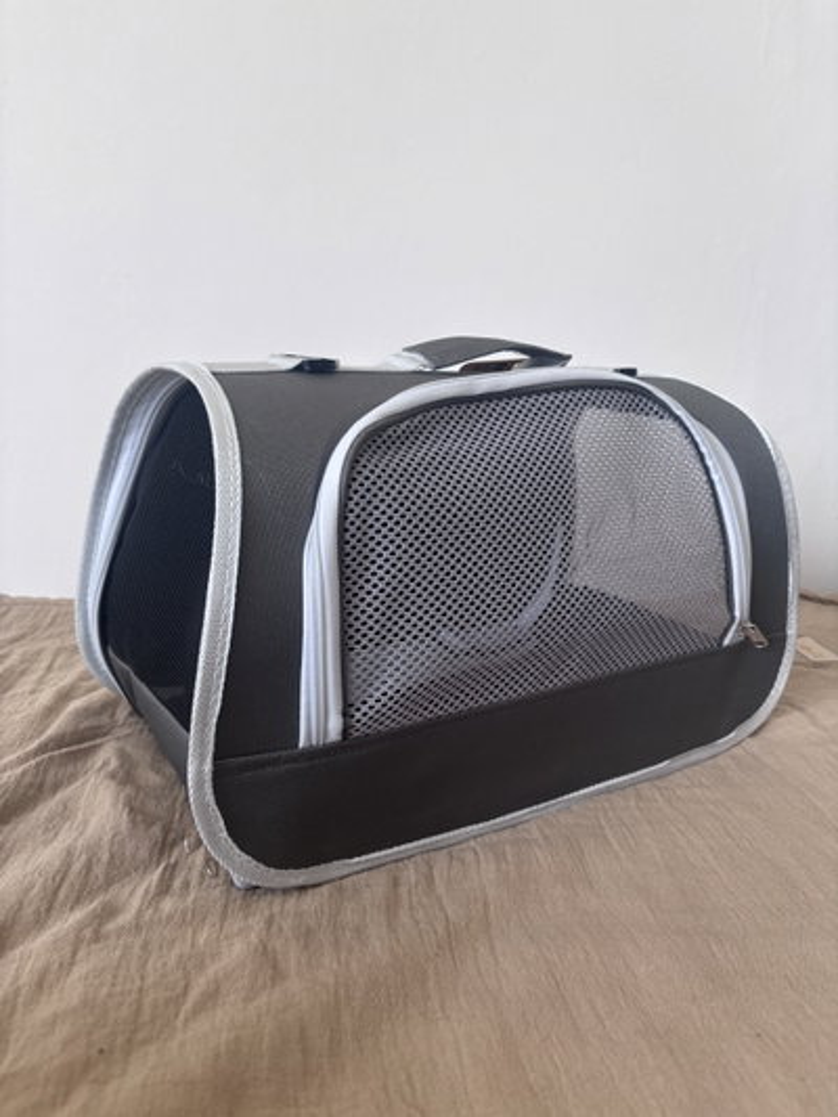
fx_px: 839
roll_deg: -1.0
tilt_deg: -13.2
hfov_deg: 53.1
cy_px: 558
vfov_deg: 67.3
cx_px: 419
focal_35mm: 26
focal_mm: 5.96
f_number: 1.6
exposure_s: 1/121
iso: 64
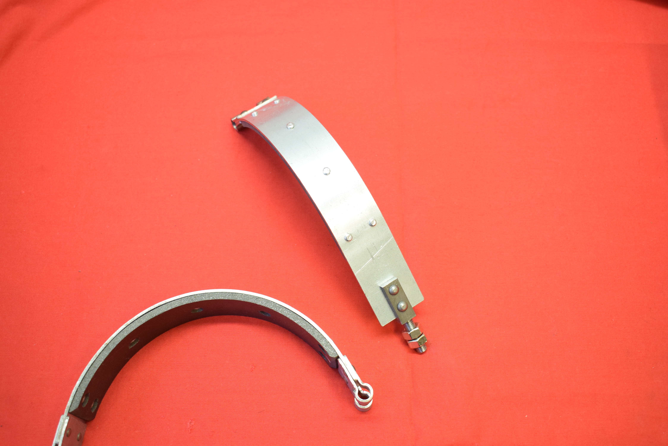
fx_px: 752
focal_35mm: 40
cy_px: 223
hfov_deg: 47.9
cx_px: 334
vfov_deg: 33.0
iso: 1250
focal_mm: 27
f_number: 5
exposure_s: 1/60
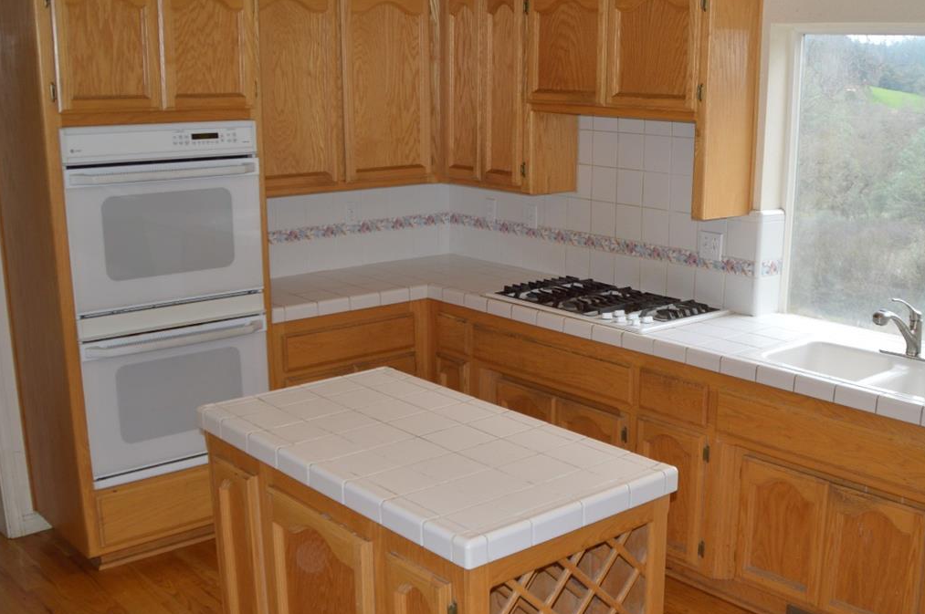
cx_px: 594
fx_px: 1027
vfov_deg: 33.3
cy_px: 350
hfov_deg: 47.9
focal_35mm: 40
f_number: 3.5
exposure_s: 1/60
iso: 200
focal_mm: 18
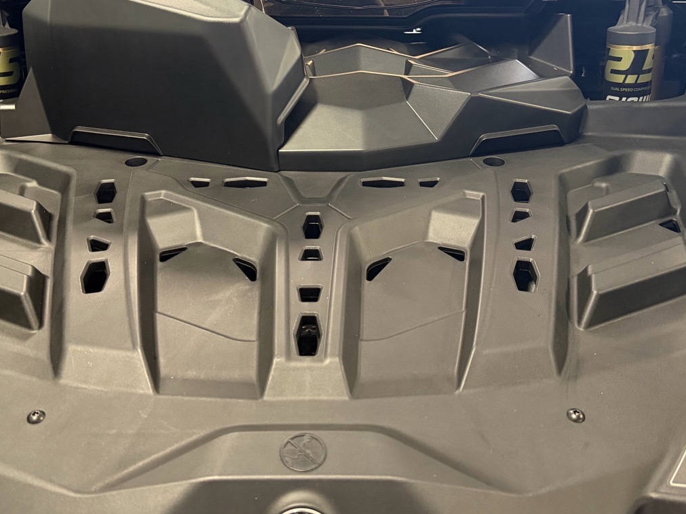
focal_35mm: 38
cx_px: 330
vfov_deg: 37.3
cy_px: 174
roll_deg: +0.4
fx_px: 753
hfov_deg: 49.0
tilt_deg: -28.3
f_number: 1.78
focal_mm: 6.76
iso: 500
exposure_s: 1/60
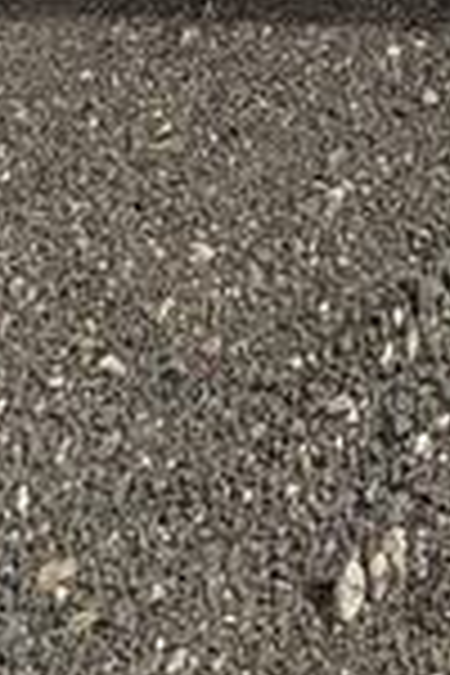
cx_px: 724
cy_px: -1062
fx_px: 1631
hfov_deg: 14.4
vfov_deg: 13.7
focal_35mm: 87
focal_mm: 2.22
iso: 50
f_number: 2.2
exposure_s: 1/2342
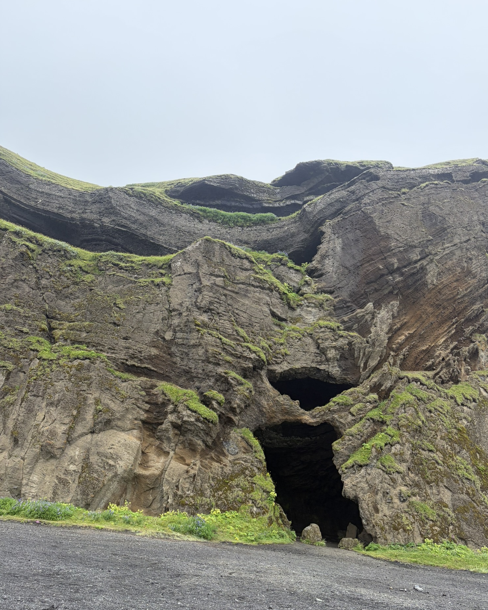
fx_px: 505
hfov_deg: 51.5
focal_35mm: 28
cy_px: 325
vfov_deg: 62.1
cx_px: 250
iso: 50
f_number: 1.6
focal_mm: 5.96
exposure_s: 1/933
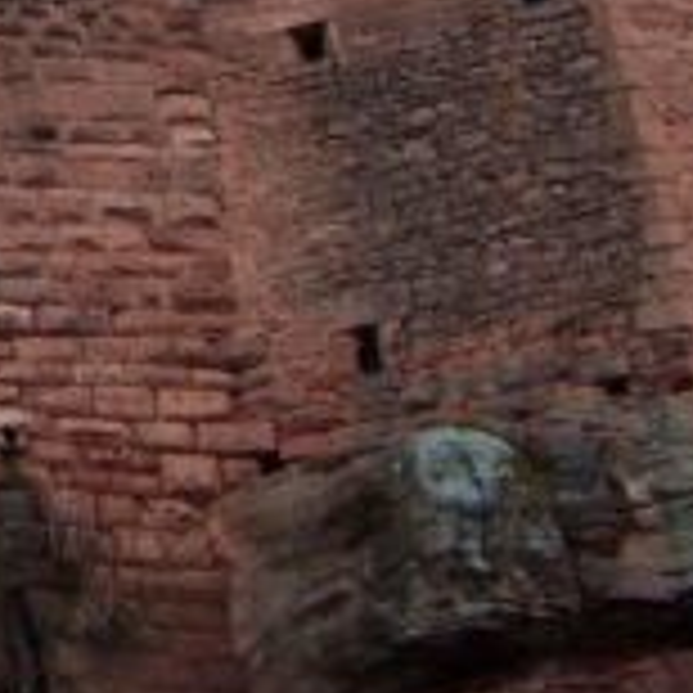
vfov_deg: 13.3
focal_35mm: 127
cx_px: -266
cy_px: -187
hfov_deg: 13.2
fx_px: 2877
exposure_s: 1/633
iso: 100
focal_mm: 7.6
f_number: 2.8
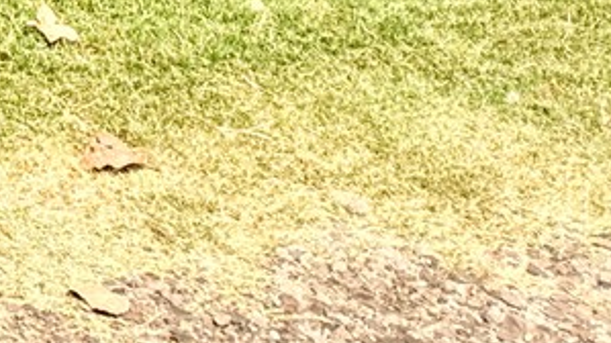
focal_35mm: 168
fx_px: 2721
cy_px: -953
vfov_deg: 6.2
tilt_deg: +1.1
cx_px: -1071
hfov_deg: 10.2
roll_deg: -1.2
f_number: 1.78
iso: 80
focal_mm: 6.76
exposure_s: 1/4673
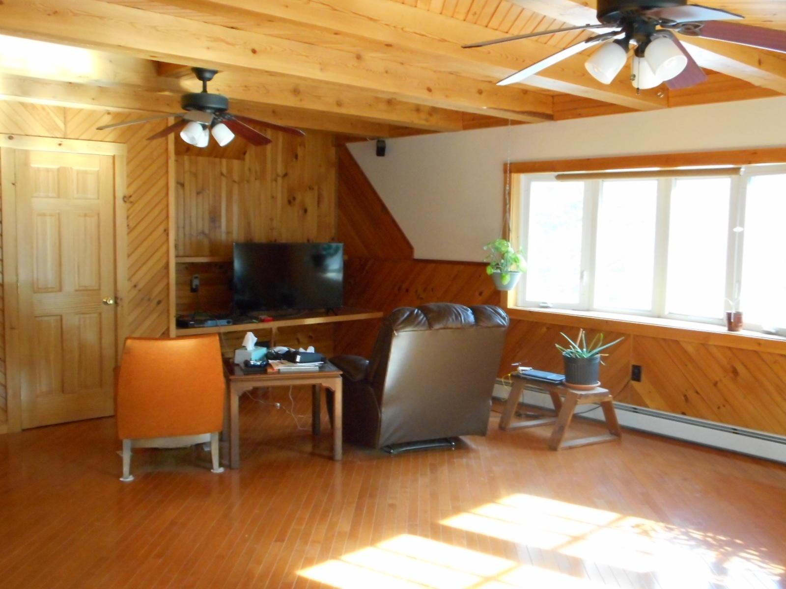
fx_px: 772
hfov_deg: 54.0
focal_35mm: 34
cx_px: 393
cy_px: 294
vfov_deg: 41.8
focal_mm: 6
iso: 640
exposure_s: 1/30
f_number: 4.2
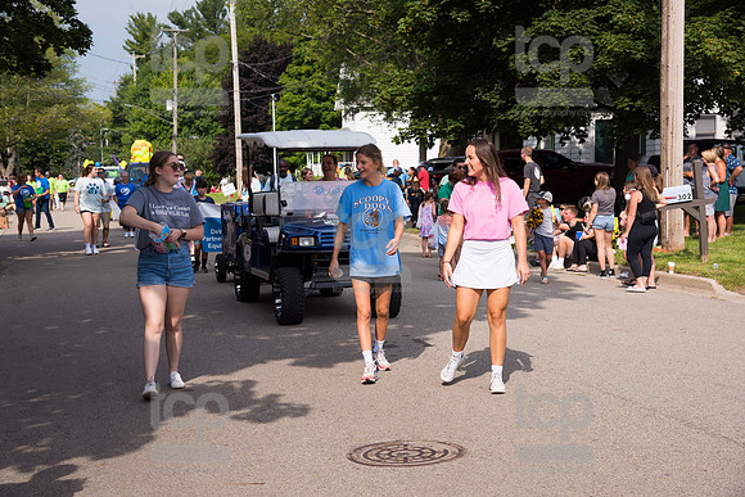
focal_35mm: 58
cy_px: 248
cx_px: 372
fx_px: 1201
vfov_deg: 23.4
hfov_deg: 34.5
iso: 125
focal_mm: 58
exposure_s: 1/500
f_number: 6.3
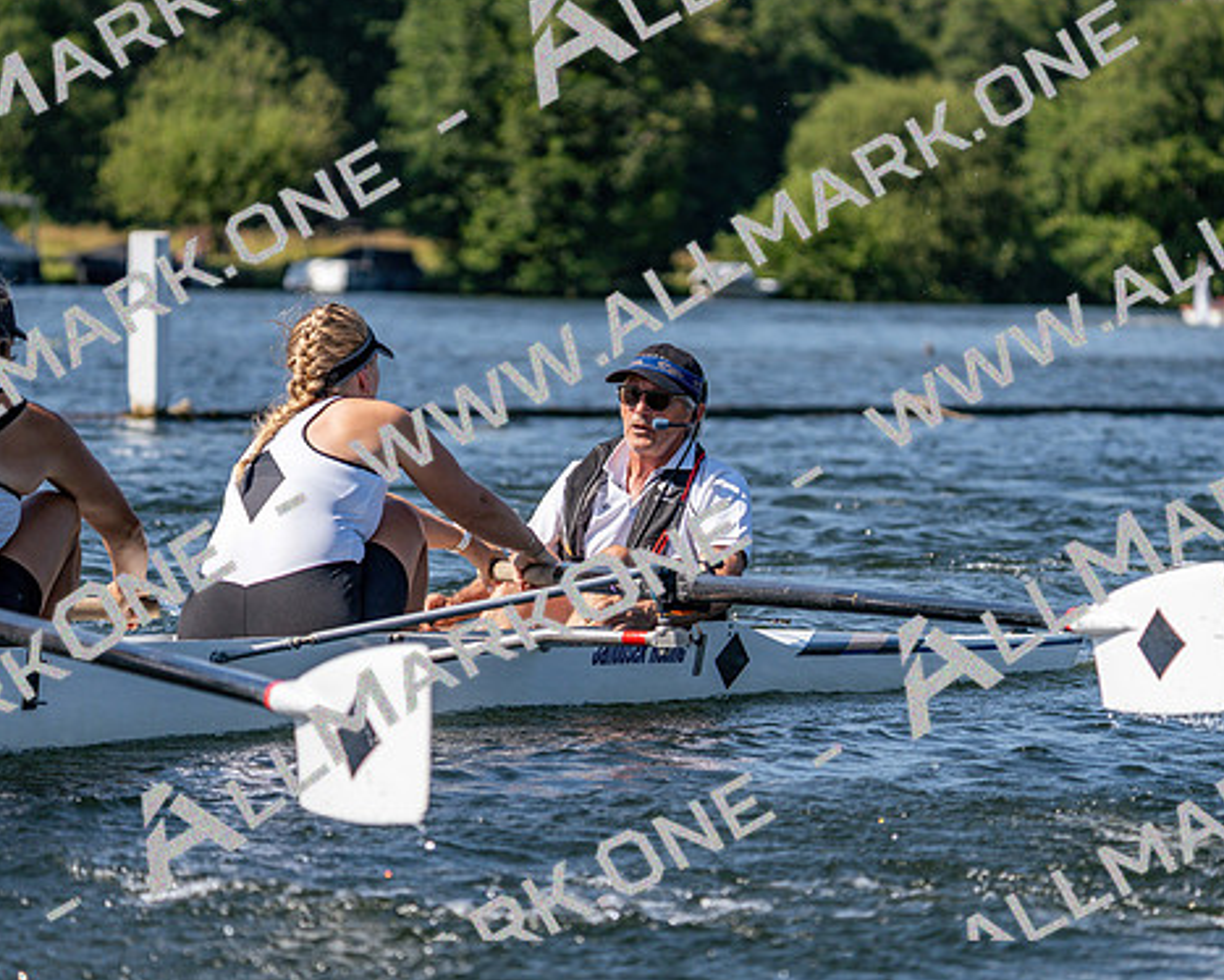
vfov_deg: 6.6
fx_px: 8444
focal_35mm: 233
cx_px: 674
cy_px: 491
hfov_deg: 8.3
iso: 200
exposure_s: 1/1600
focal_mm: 200
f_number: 5.6
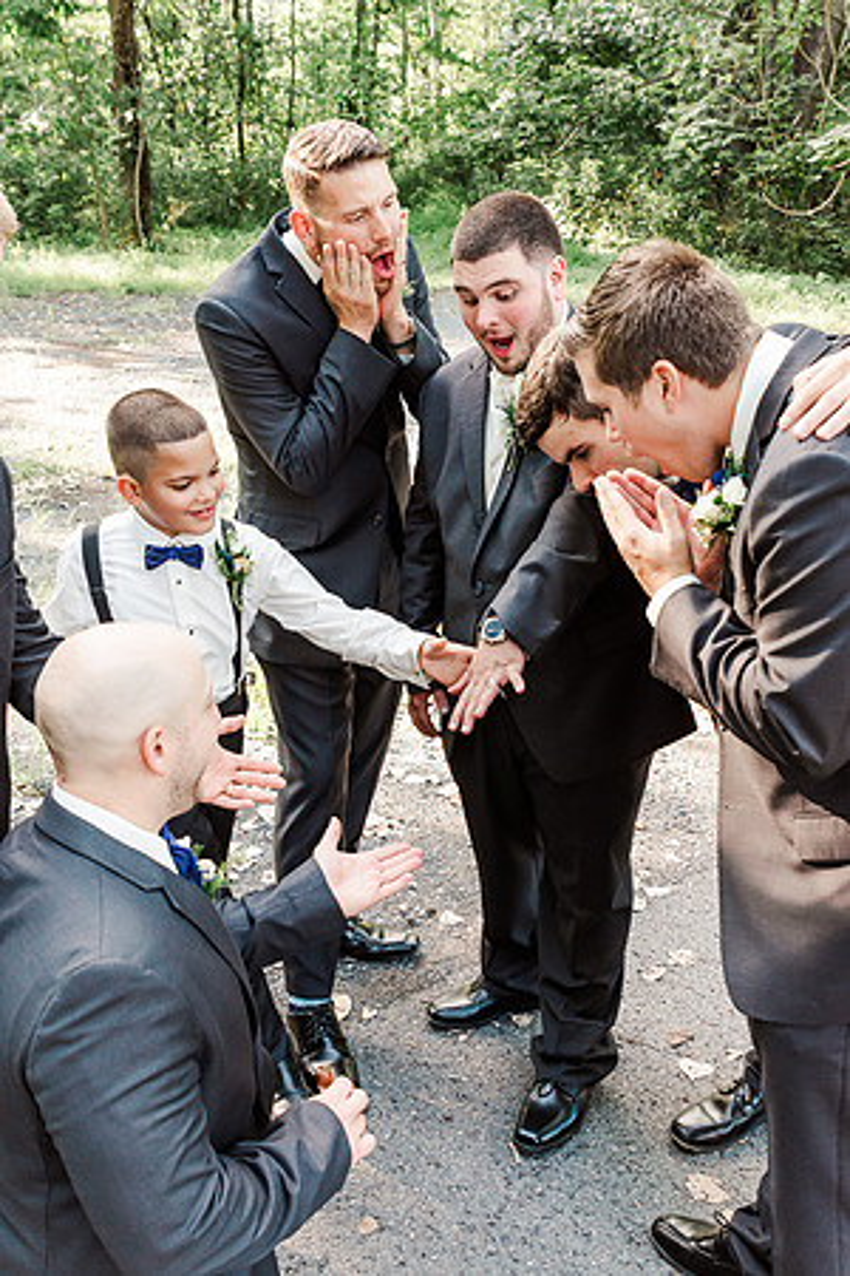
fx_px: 1275
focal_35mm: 36
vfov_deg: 53.1
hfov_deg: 36.9
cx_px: 425
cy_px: 638
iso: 360
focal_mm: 24
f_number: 4.5
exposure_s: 1/200
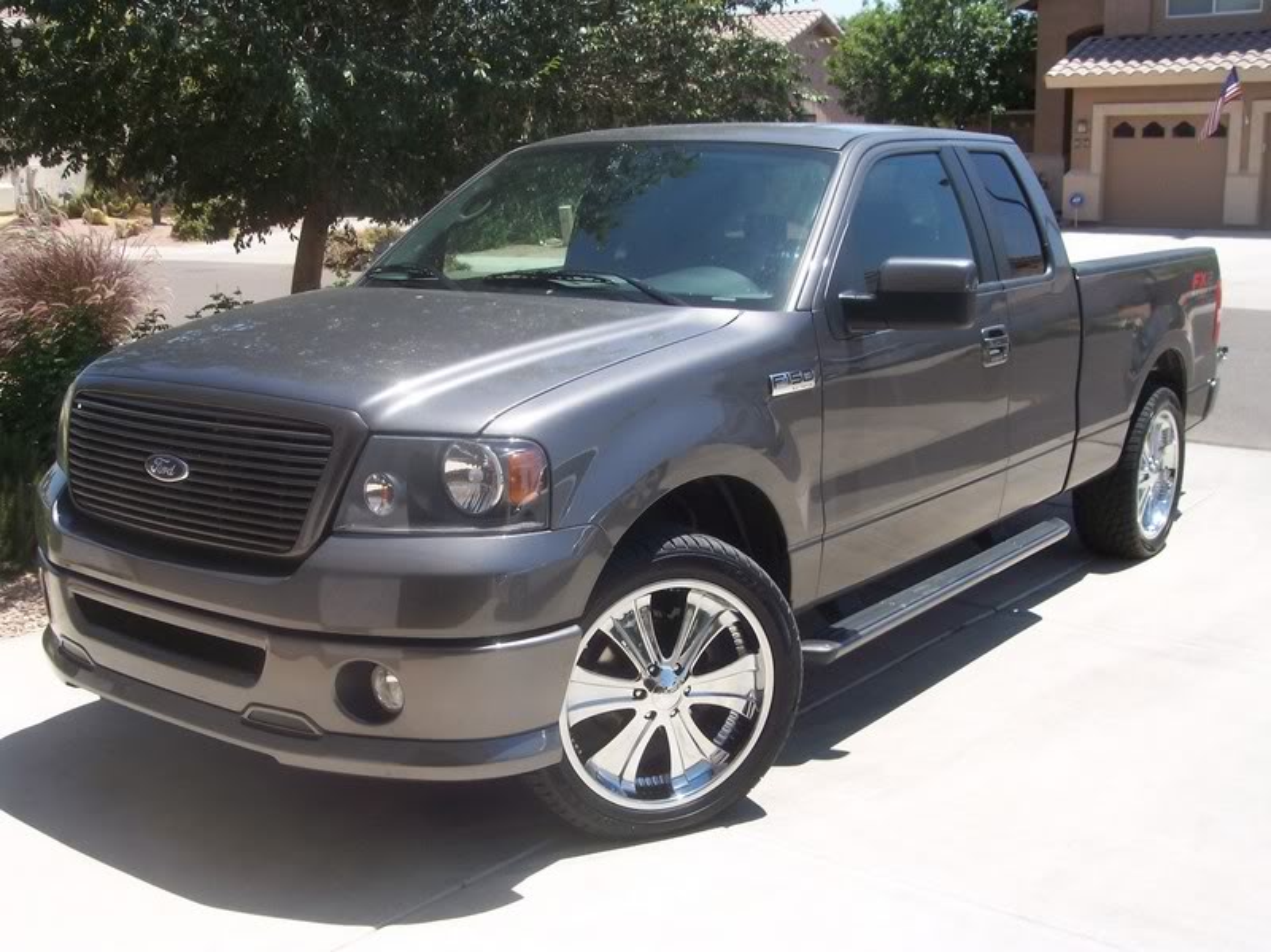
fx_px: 1394
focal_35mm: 38
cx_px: 636
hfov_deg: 49.0
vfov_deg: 37.7
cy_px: 476
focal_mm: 8
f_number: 4.8
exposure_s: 1/350
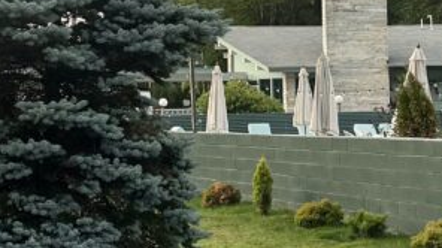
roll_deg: +0.8
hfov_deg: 21.8
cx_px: 202
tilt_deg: +4.9
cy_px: 10
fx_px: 1148
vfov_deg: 12.2
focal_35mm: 98
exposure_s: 1/550
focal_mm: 5.1
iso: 50
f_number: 1.6
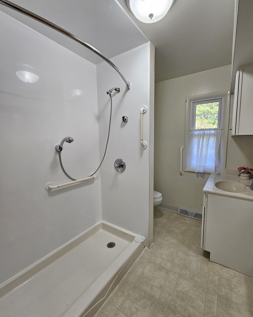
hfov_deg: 88.0
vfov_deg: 100.7
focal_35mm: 14
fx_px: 131
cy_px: 157
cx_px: 130
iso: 160
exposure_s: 1/60
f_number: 2.2
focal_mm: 2.2
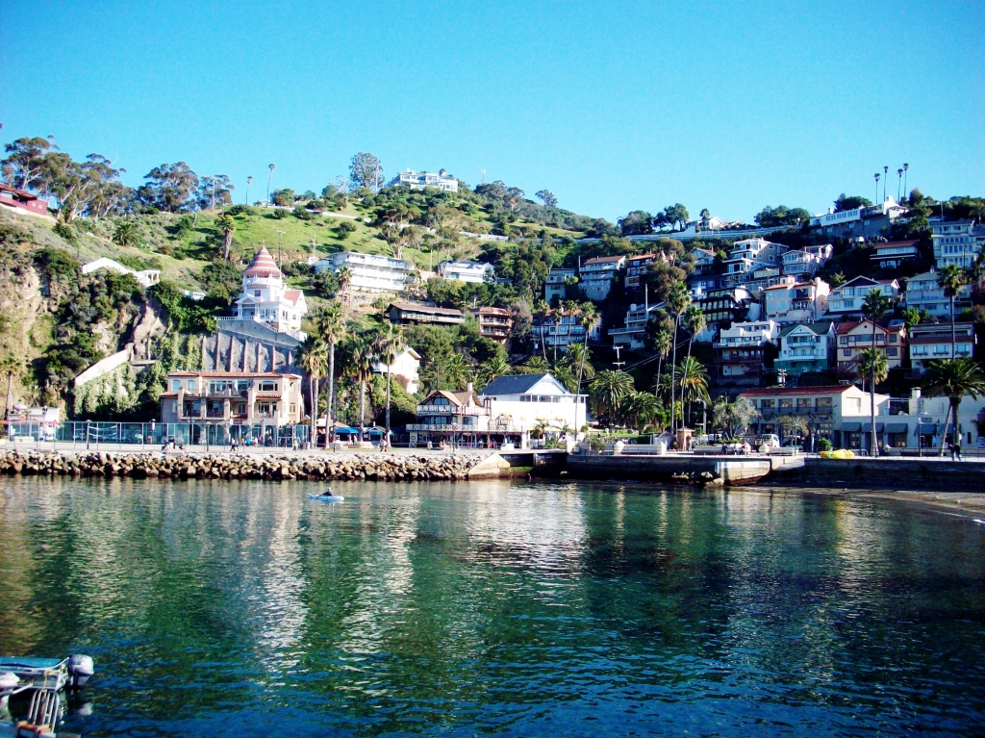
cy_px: 369
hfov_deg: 50.2
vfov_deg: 38.6
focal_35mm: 37
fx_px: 1052
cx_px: 492
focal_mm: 6.2
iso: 80
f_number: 5.6
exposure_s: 1/223
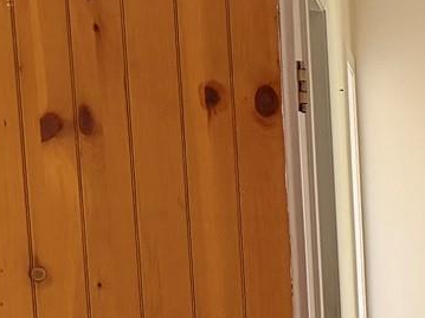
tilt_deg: -9.1
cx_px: 1200
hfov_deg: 10.8
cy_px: 505
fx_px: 1681
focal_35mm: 137
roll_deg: -1.7
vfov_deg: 10.4
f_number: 1.78
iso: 200
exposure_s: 1/60
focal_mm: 6.76
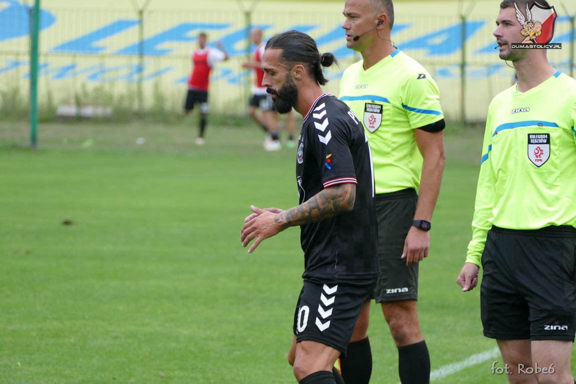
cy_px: 192
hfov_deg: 5.3
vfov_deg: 3.5
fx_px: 6224
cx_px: 288
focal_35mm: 389
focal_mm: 141.8
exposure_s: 1/500
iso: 500
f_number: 4
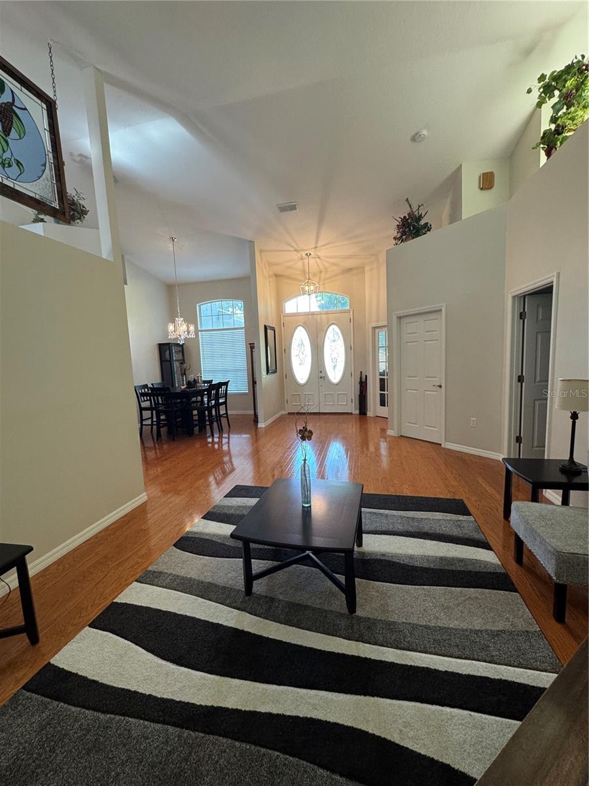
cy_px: 393
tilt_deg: -6.5
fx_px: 318
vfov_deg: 102.1
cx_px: 294
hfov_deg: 85.7
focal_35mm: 14
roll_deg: +3.0
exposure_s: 1/120
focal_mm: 2.22
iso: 200
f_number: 2.2
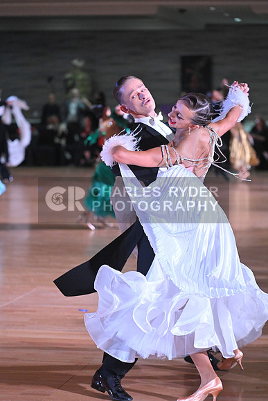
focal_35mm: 125
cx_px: 134
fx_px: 1395
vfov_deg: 16.4
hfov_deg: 11.0
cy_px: 200
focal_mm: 125
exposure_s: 1/400
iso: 5000
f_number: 4
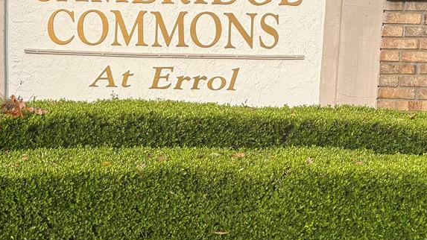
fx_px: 826
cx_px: 124
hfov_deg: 28.7
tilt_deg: -8.2
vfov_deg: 16.5
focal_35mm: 73
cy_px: 101
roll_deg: -0.5
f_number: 1.78
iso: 80
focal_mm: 6.76
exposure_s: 1/822
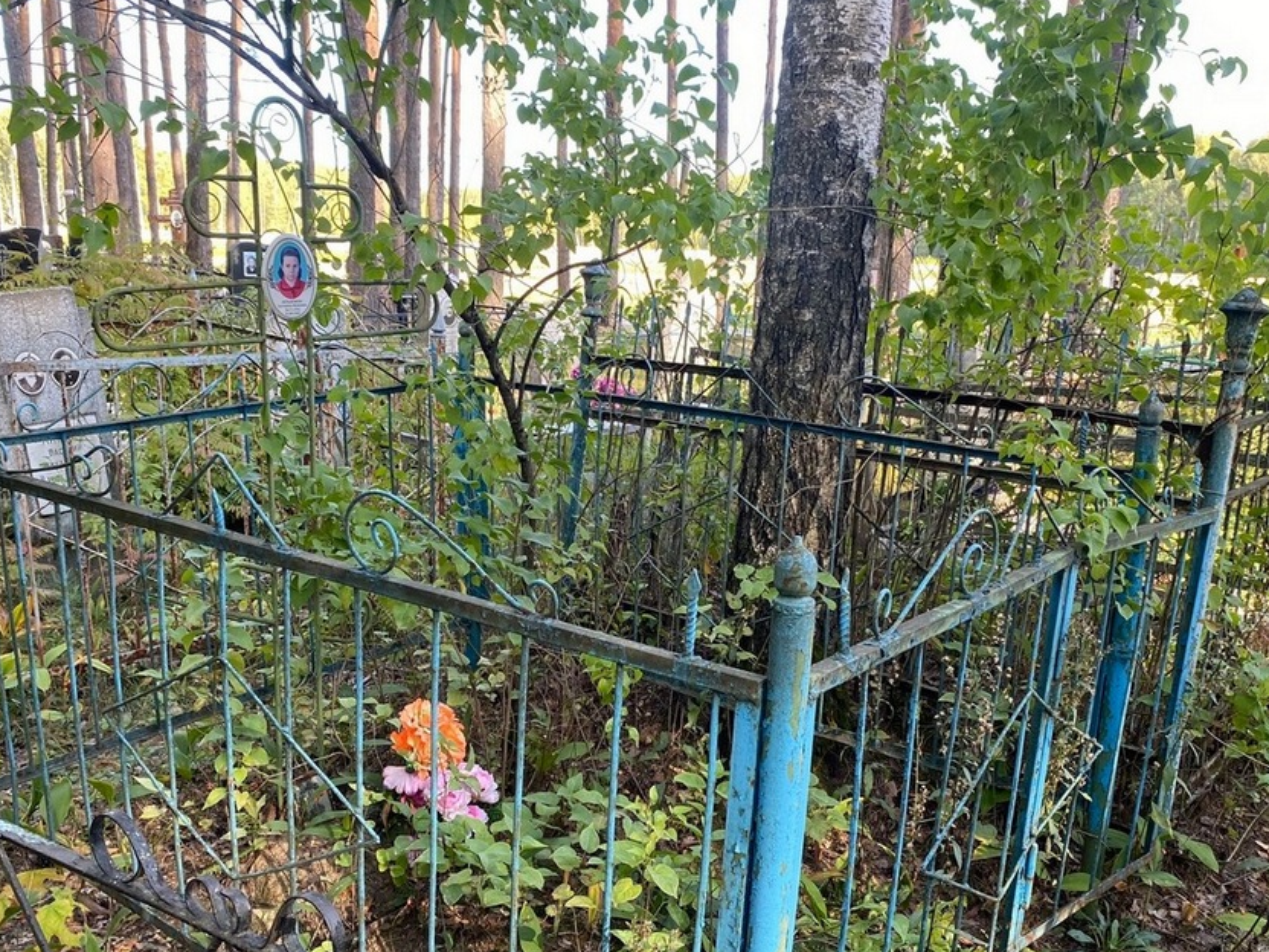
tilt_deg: -6.7
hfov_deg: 56.8
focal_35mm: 32
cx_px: 680
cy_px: 546
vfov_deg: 44.0
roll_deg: -4.2
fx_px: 1173
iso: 50
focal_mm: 4.25
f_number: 1.8
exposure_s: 1/121
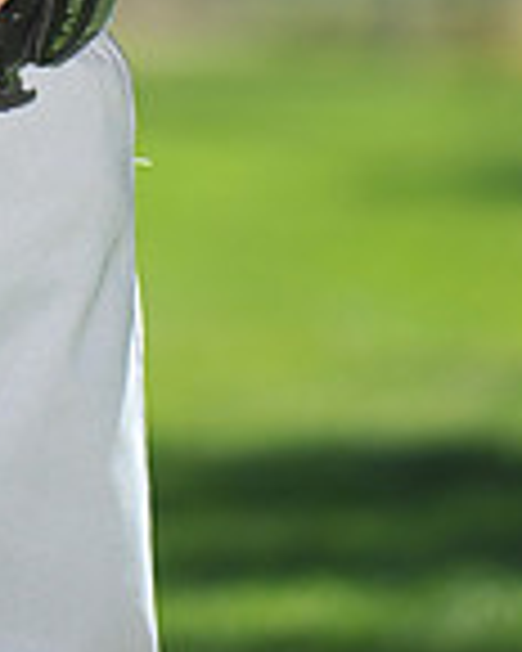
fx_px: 8092
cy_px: -616
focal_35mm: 419
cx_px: -198
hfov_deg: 3.7
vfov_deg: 4.6
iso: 200
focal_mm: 112
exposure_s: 1/1000
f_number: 4
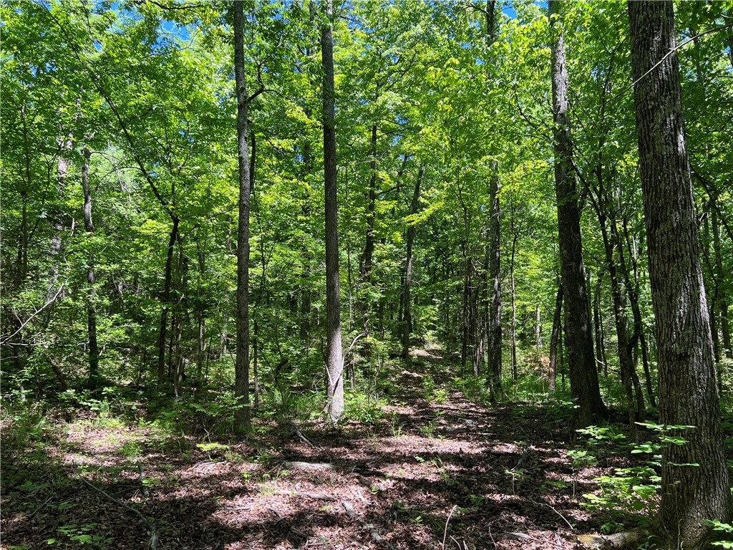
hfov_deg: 67.3
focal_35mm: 26
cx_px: 366
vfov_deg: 53.1
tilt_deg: +5.8
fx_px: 551
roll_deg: +1.5
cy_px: 275
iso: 50
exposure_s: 1/458
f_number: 1.5
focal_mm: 5.7
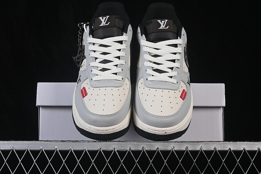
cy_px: 87
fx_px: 544
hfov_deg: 27.0
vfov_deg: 18.2
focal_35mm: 75
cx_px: 130
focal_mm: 50
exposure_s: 1/80
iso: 160
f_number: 8
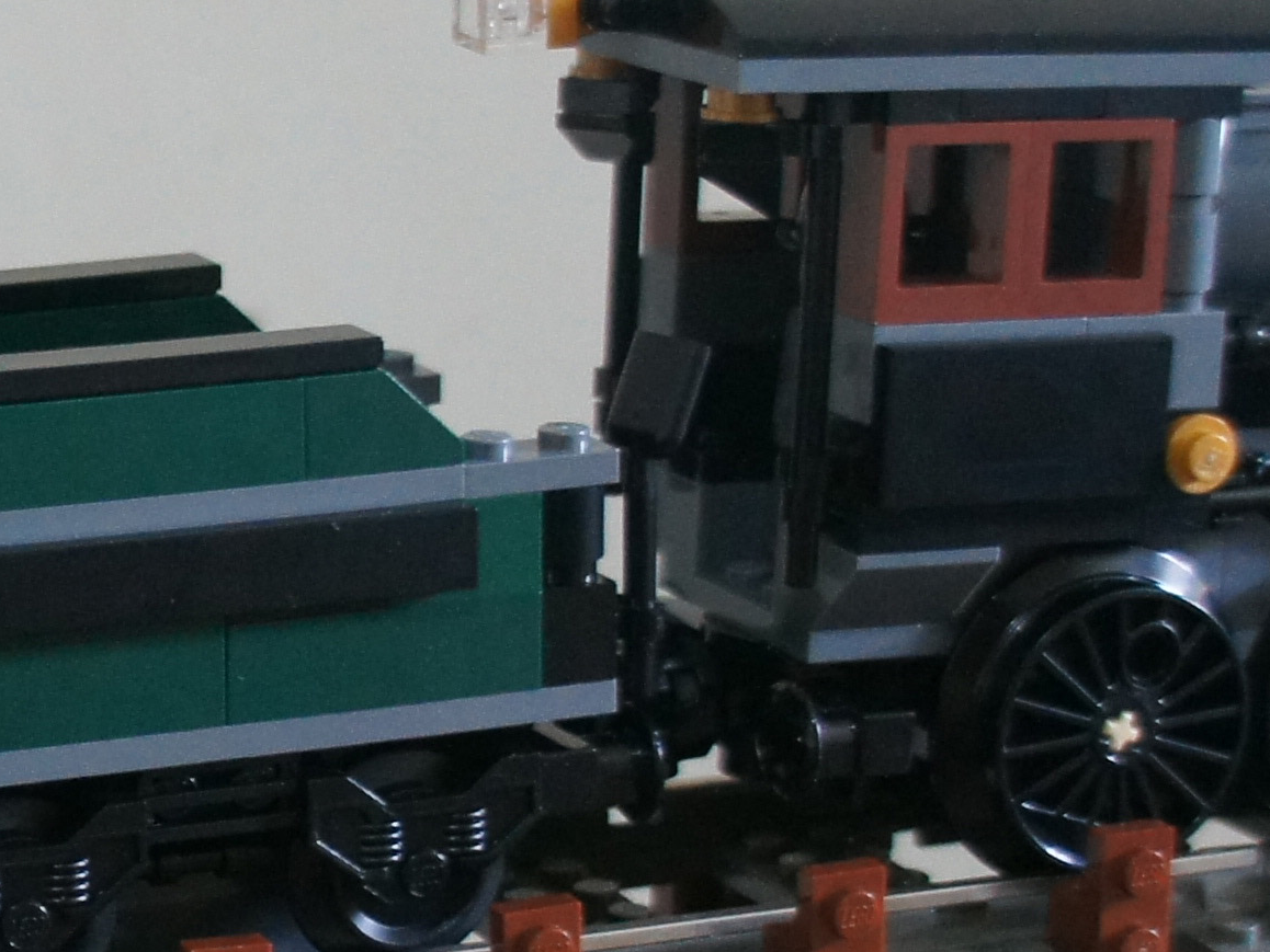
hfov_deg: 16.9
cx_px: -363
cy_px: 569
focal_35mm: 110
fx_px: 4037
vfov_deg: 13.5
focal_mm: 18
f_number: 3.5
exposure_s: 1/80
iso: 1600
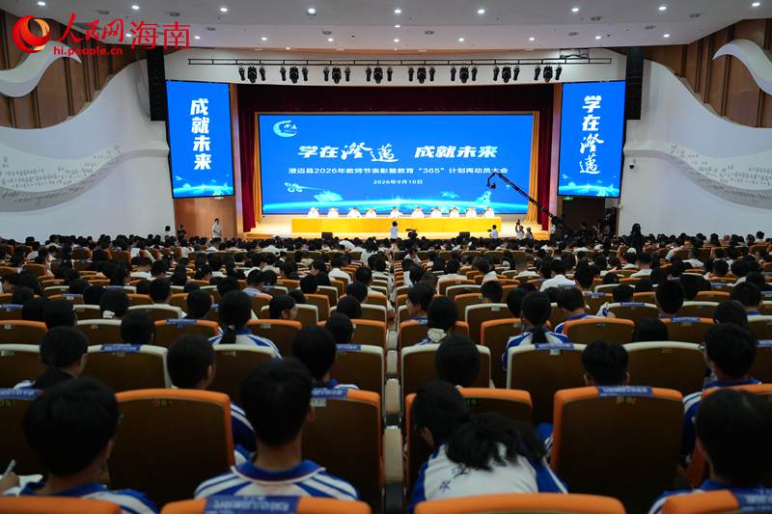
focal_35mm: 30
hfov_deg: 61.9
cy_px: 257
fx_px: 643
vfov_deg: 43.6
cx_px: 386
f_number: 2.8
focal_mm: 30
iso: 1600
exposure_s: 1/200
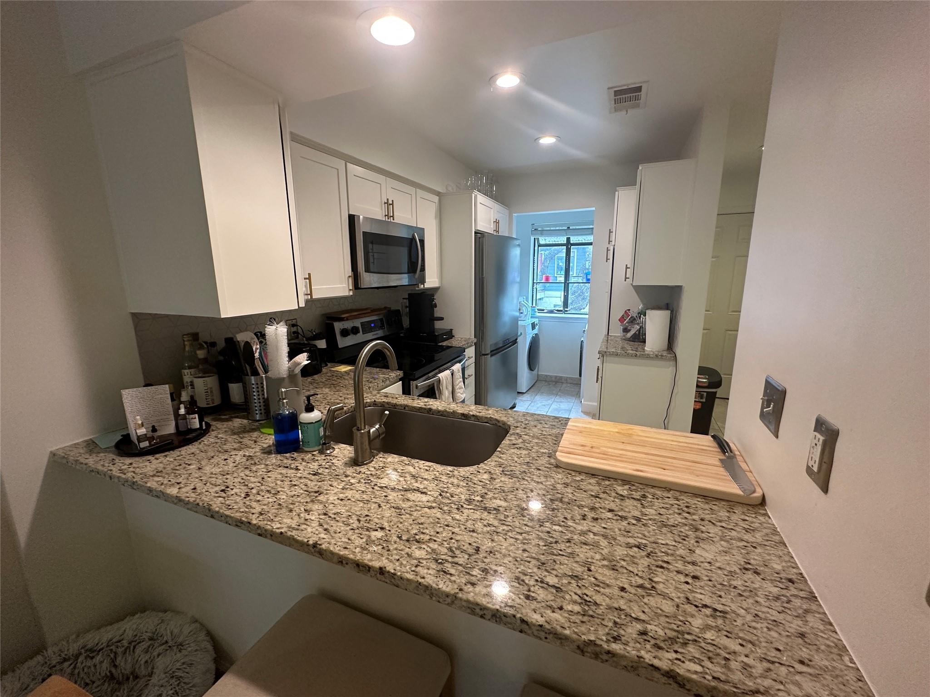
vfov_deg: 85.7
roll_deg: +1.2
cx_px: 465
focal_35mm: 14
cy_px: 348
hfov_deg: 102.1
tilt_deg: -10.8
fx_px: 376
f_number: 2.2
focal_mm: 2.22
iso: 320
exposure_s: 1/120
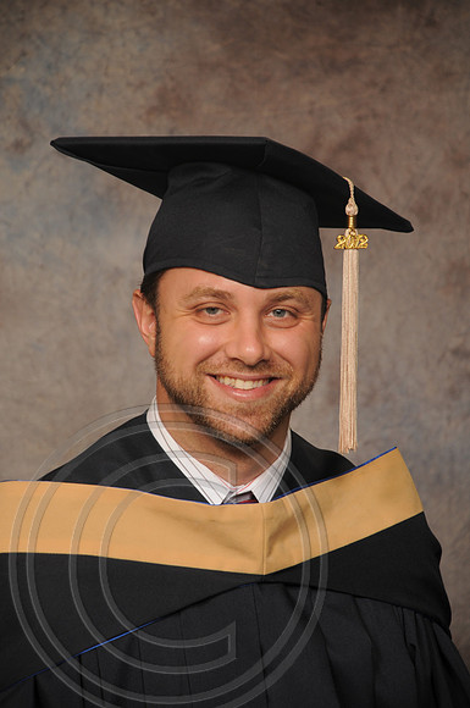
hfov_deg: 7.6
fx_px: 3535
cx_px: 235
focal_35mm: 180
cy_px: 354
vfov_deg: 11.4
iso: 200
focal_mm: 120
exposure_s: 1/60
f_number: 5.6
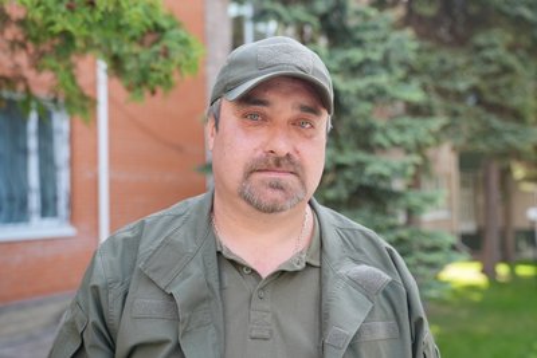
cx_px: 268
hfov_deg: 48.4
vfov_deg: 33.4
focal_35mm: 40
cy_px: 179
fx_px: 597
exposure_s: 1/100
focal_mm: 40
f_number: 3.2
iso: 500
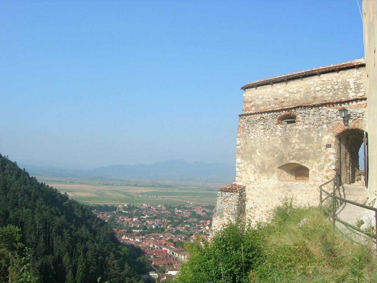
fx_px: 414
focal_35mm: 38
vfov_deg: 37.7
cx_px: 188
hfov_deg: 49.0
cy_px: 142
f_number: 4.8
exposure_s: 1/461
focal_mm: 7.8
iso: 64
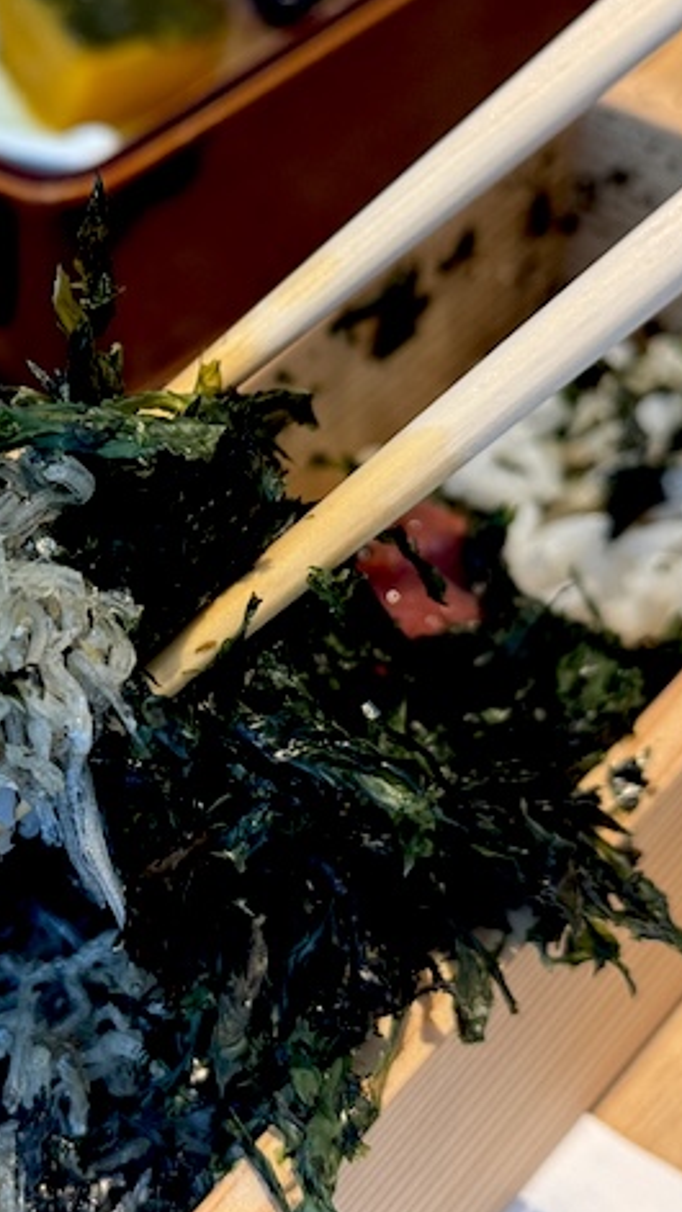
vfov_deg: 29.7
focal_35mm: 71
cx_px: 62
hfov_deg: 16.8
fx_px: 2282
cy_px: 607
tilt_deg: -47.8
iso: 100
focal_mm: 6.76
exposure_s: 1/98
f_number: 1.78
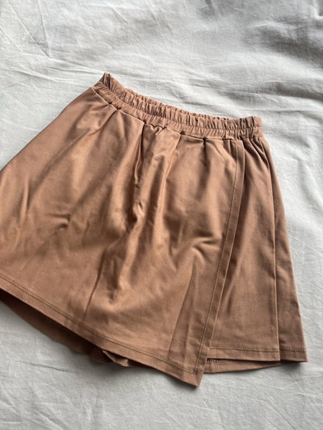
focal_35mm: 26
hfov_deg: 53.1
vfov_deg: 67.3
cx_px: 162
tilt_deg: -75.3
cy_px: 215
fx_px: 323
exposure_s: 1/122
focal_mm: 5.1
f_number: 1.6
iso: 32
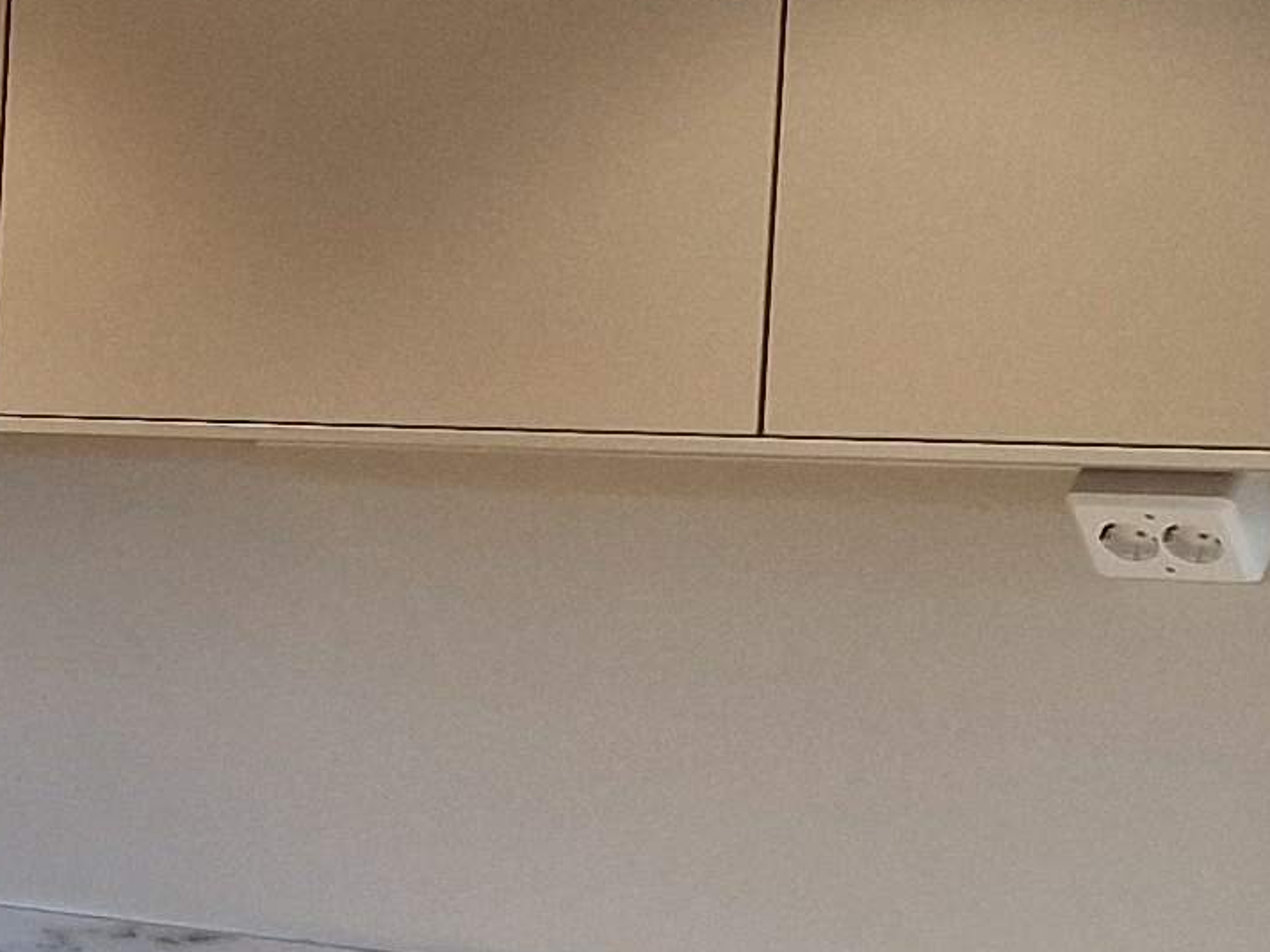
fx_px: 4734
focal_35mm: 129
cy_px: 564
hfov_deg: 12.6
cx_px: -1589
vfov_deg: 11.5
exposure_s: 1/180
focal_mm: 6.4
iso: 160
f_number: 1.8
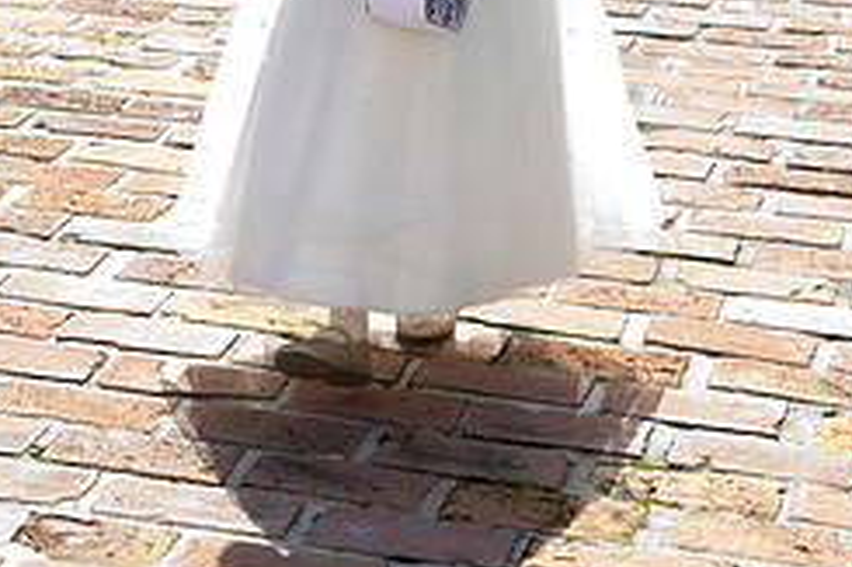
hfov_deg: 16.7
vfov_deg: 11.0
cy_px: -24
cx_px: 351
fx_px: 2909
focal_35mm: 123
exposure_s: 1/200
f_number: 5.6
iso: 100
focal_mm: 52
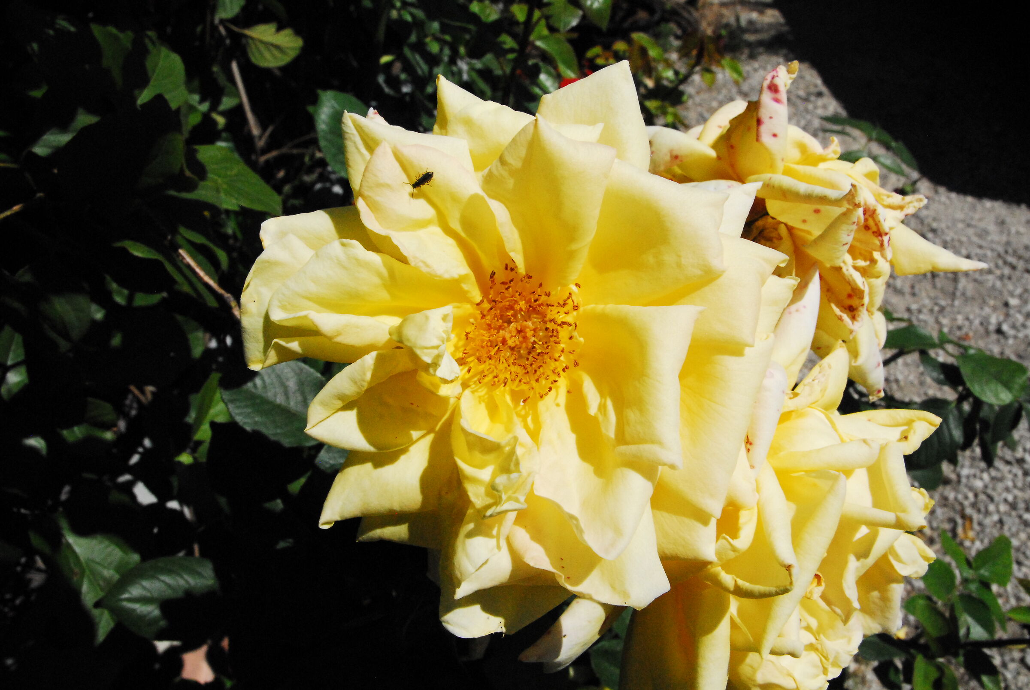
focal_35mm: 33
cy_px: 345
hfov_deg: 57.2
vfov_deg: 40.1
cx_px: 515
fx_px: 945
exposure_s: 1/1600
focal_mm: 22
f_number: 20
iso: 1600
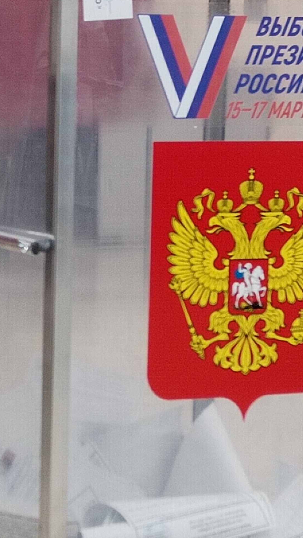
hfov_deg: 7.5
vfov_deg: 13.3
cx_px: 10
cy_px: 178
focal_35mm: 162
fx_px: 2314
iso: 378
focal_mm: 4.75
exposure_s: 1/50
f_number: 1.8
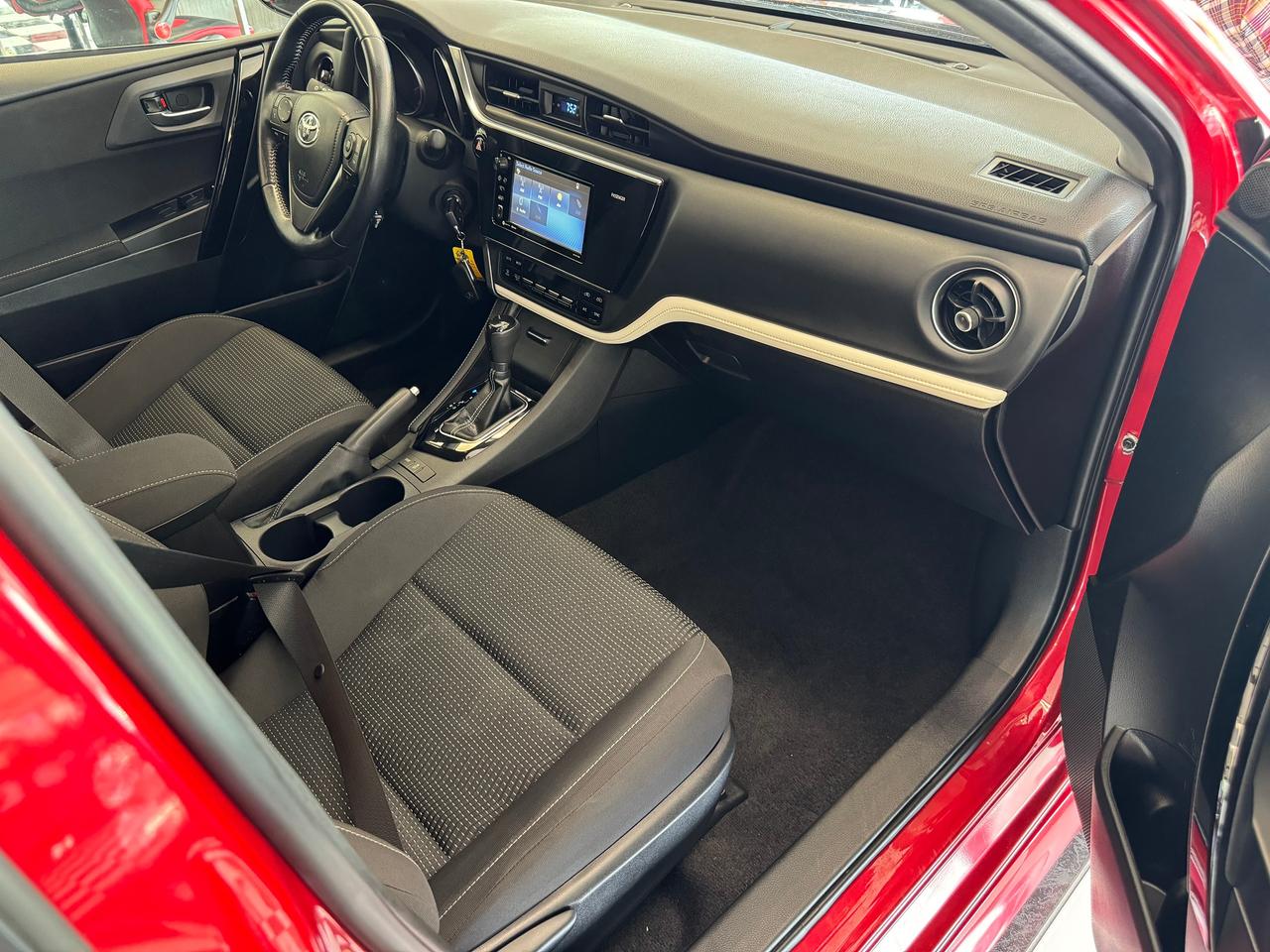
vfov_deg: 56.8
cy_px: 476
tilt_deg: -36.3
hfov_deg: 71.6
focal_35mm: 24
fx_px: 881
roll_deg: +1.2
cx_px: 635
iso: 500
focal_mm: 6.76
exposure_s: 1/60
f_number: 1.78
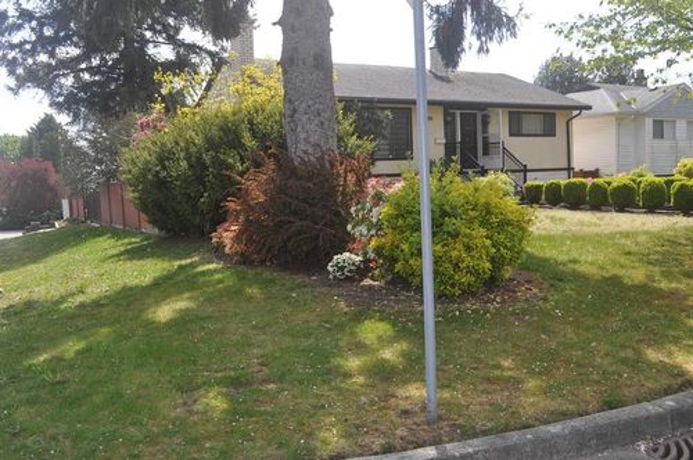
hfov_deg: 57.3
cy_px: 230
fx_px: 634
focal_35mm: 33
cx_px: 346
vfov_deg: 39.9
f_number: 10
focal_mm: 22
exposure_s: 1/200
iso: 200
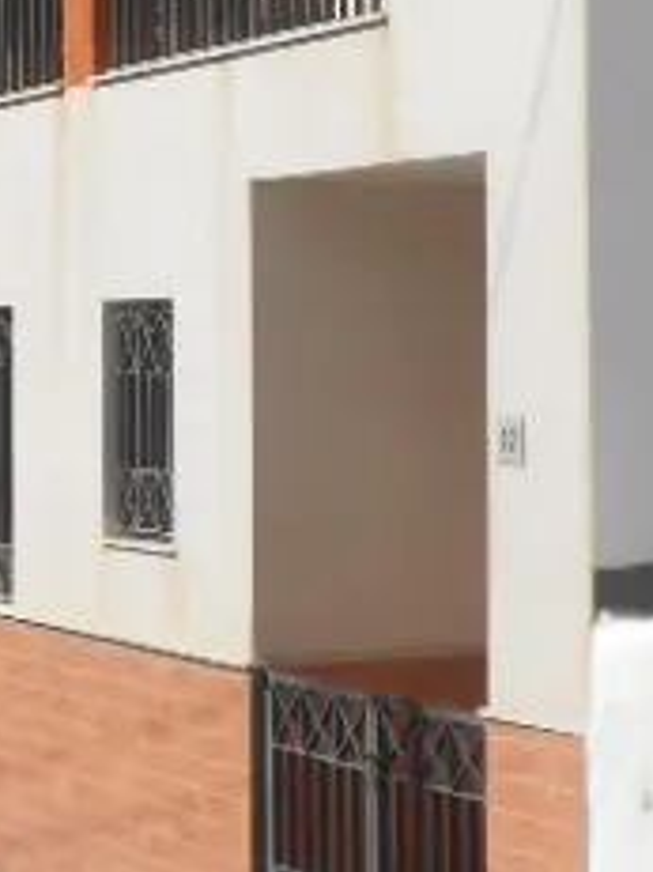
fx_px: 2996
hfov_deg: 12.3
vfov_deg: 16.3
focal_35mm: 119
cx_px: -30
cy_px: 91
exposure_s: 1/1000
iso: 80
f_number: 4.2
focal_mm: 7.7
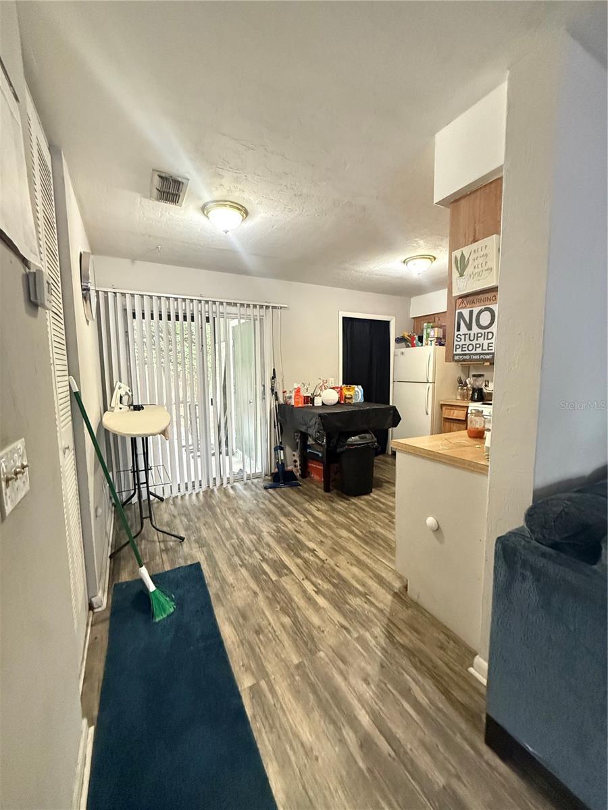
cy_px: 405
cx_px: 304
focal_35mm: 14
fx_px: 328
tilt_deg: -5.5
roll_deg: +0.5
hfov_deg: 85.7
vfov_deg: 102.1
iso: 1000
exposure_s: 1/60
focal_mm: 2.22
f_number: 2.2
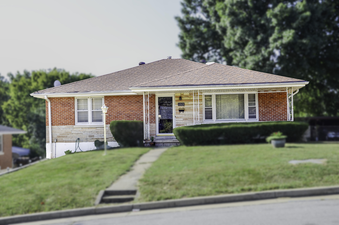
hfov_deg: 43.7
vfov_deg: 29.7
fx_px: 423
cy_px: 112
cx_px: 170
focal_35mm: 45
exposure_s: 1/250
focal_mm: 30
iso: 160
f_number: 8
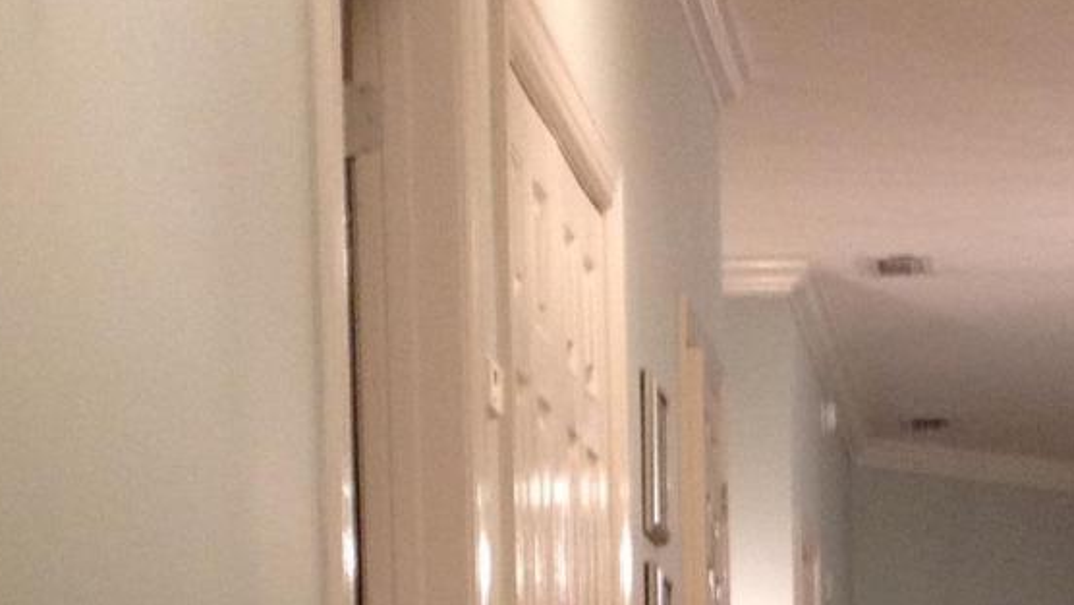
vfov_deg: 8.7
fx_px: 3902
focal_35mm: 137
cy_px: 870
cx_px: 949
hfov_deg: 15.5
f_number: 2.4
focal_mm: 4.28
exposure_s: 1/15
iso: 125
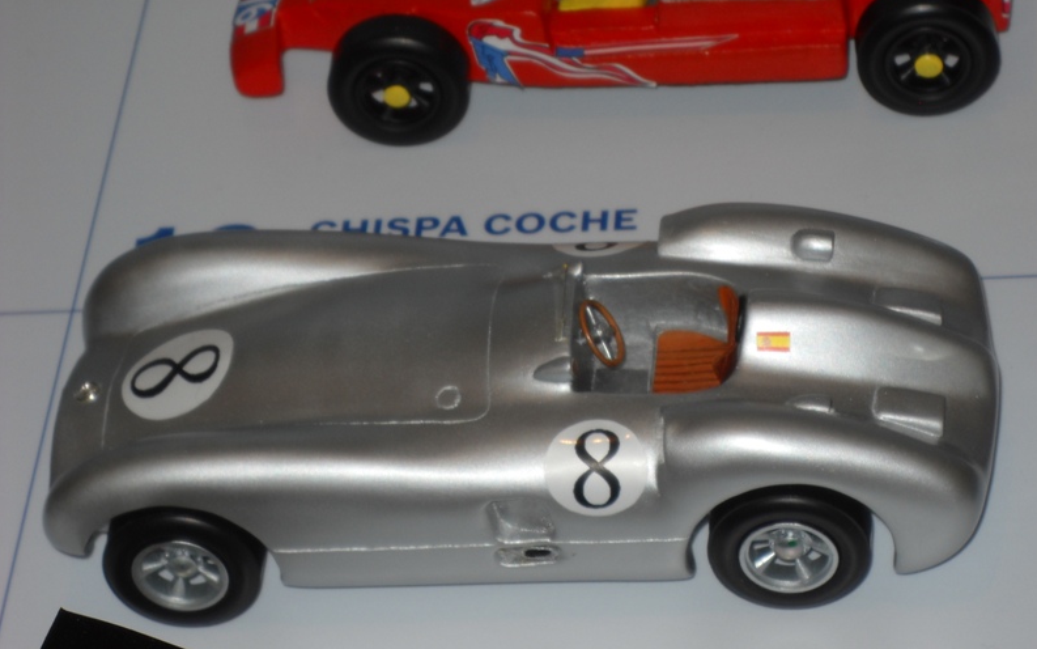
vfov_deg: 8.5
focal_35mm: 155
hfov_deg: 13.5
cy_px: 298
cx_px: 520
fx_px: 4381
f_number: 6.7
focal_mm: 24.03
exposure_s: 1/60
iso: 64
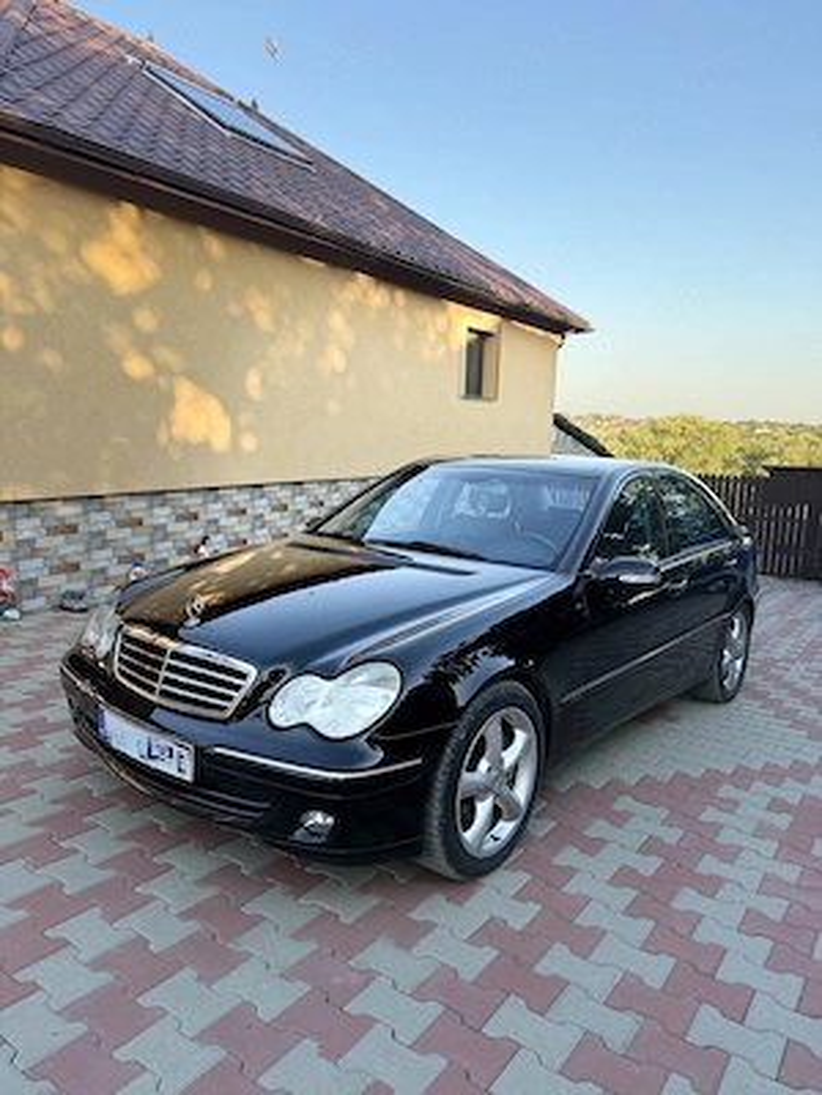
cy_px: 548
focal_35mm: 24
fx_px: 760
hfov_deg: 56.8
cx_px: 411
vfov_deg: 71.6
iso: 80
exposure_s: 1/909
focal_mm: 6.76
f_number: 1.78
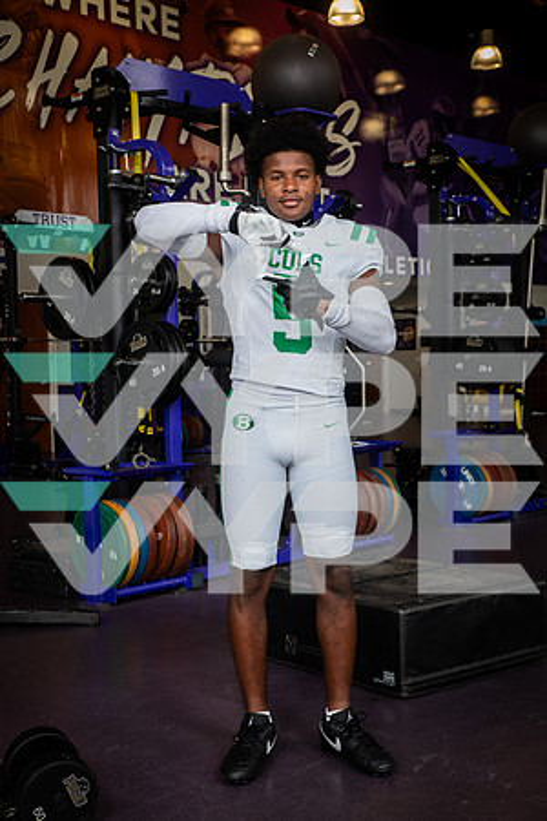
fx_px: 1139
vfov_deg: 39.6
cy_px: 410
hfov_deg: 27.0
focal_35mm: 50
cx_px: 274
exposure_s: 1/250
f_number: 7.1
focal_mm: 50
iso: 800
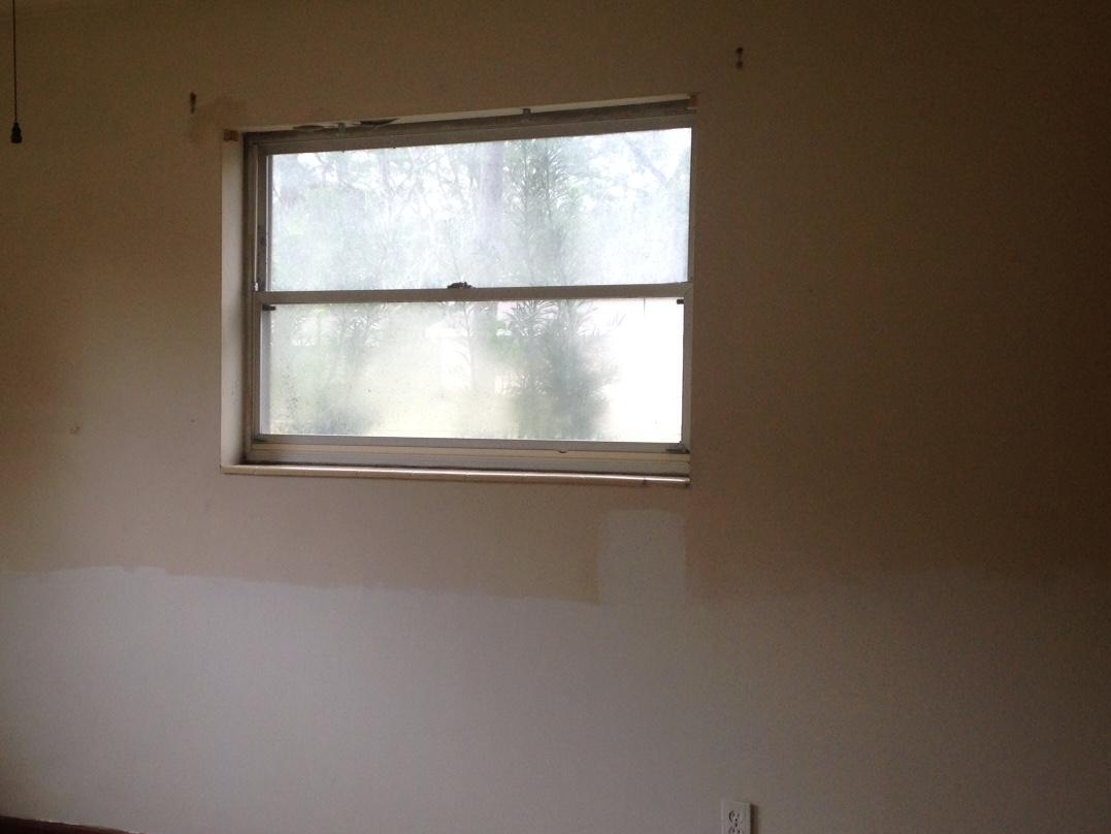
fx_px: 1605
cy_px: 434
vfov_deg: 29.1
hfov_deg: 37.9
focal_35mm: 50
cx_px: 396
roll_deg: +0.6
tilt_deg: -2.3
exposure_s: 1/60
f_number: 2.4
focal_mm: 4.12
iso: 64
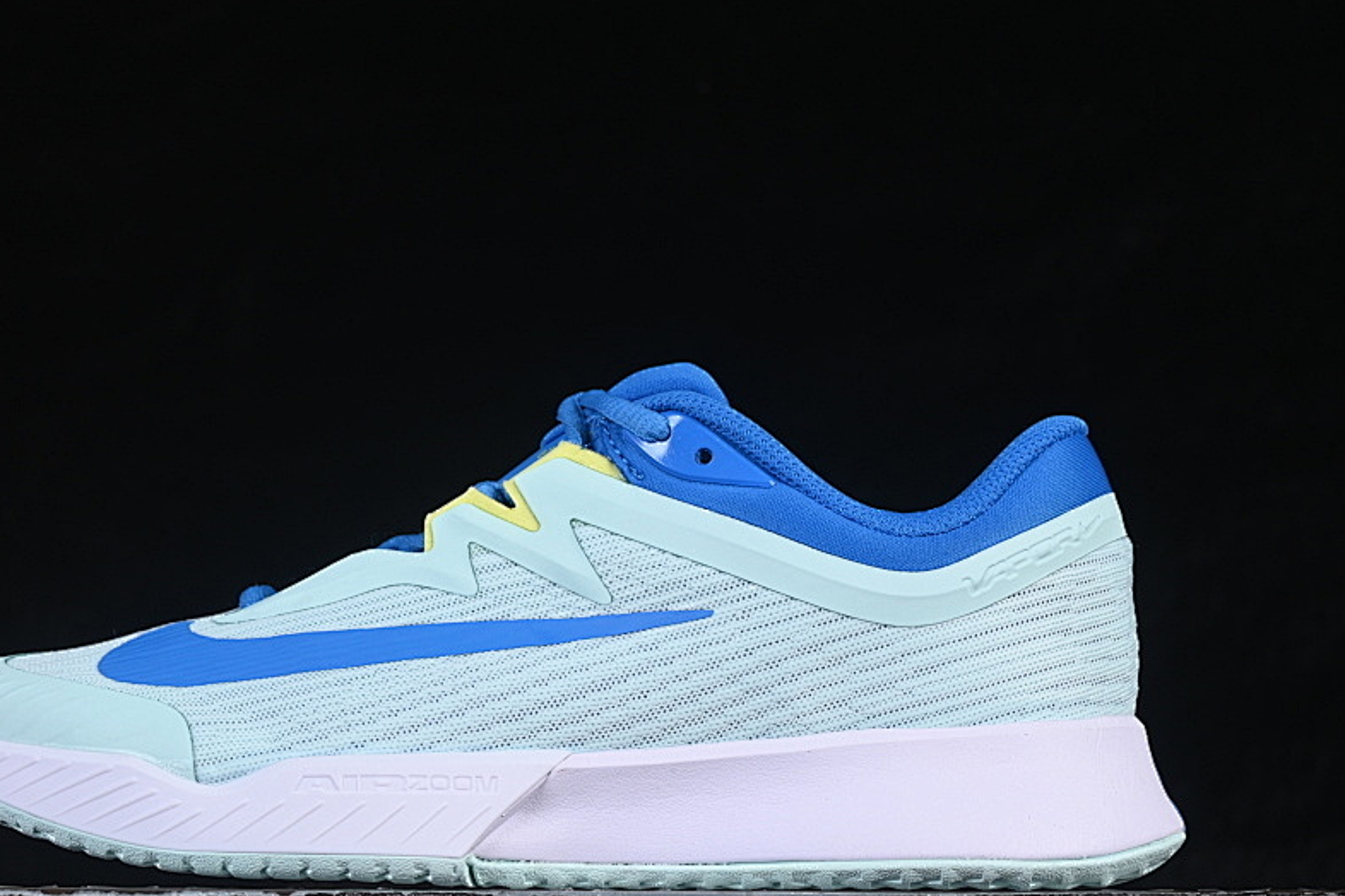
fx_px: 3848
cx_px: 578
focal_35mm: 103
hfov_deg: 19.8
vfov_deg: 13.3
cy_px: 510
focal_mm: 50
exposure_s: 1/80
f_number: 8
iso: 160
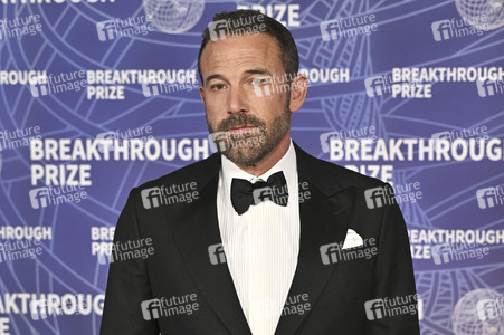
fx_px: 1091
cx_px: 252
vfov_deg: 17.5
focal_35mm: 78
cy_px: 168
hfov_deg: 26.0
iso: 2000
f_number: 4
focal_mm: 78
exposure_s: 1/320
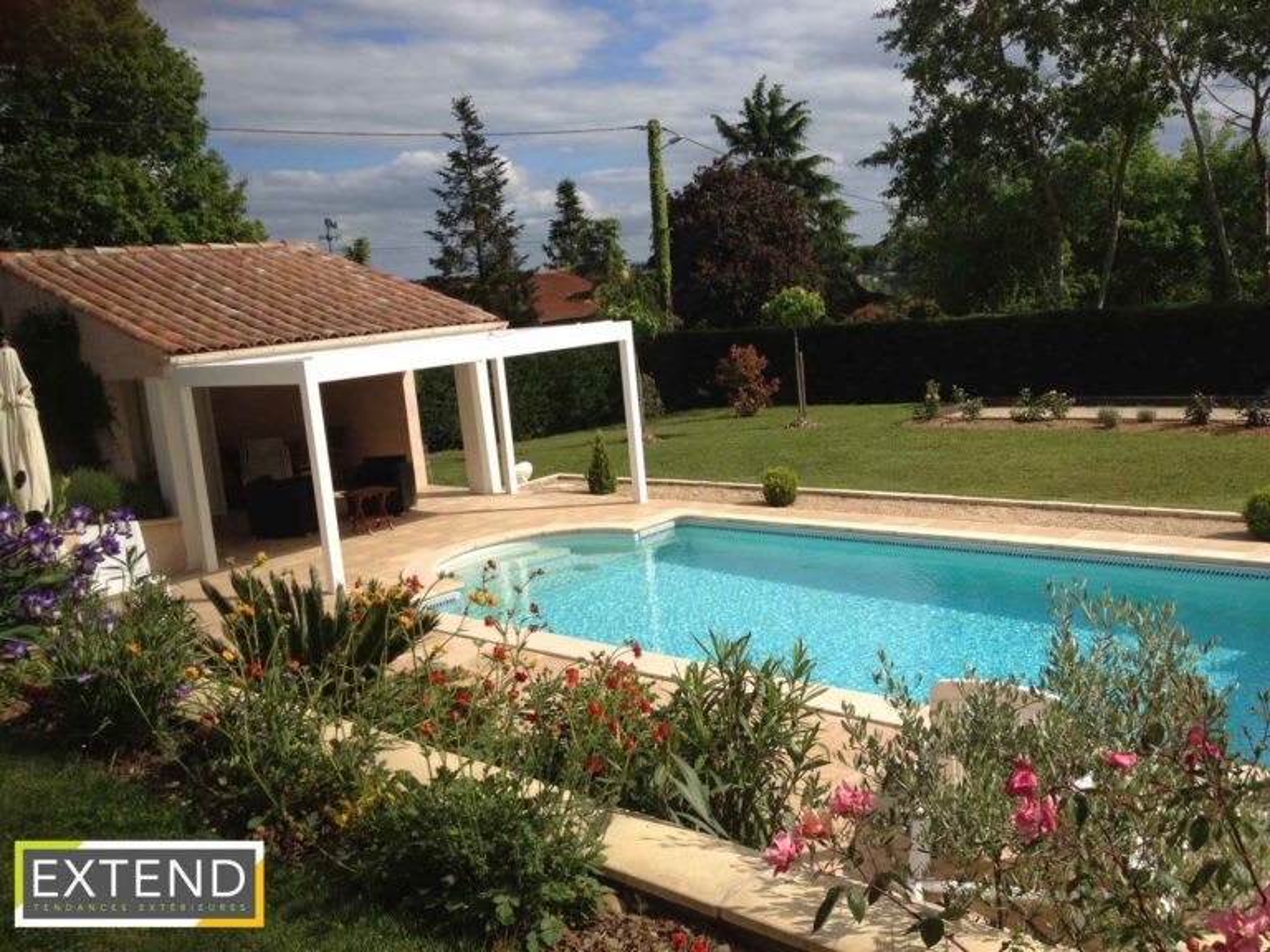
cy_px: 476
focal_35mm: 35
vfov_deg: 40.7
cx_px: 635
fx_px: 1284
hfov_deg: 52.6
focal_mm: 4.28
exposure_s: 1/1783
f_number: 2.4
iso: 50
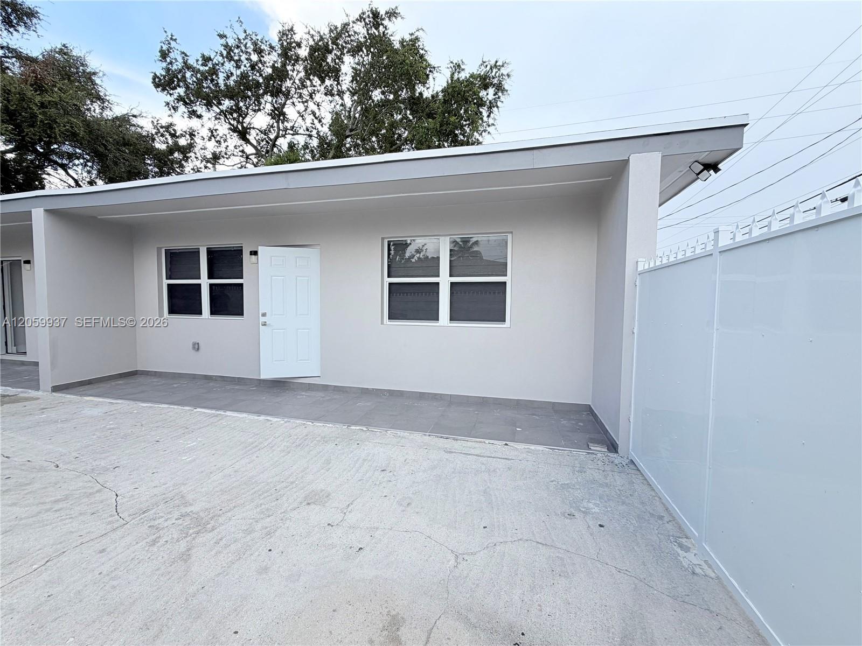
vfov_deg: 85.7
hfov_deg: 102.1
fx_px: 349
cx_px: 431
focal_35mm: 14
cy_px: 323
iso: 40
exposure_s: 1/559
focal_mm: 2.22
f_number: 2.2
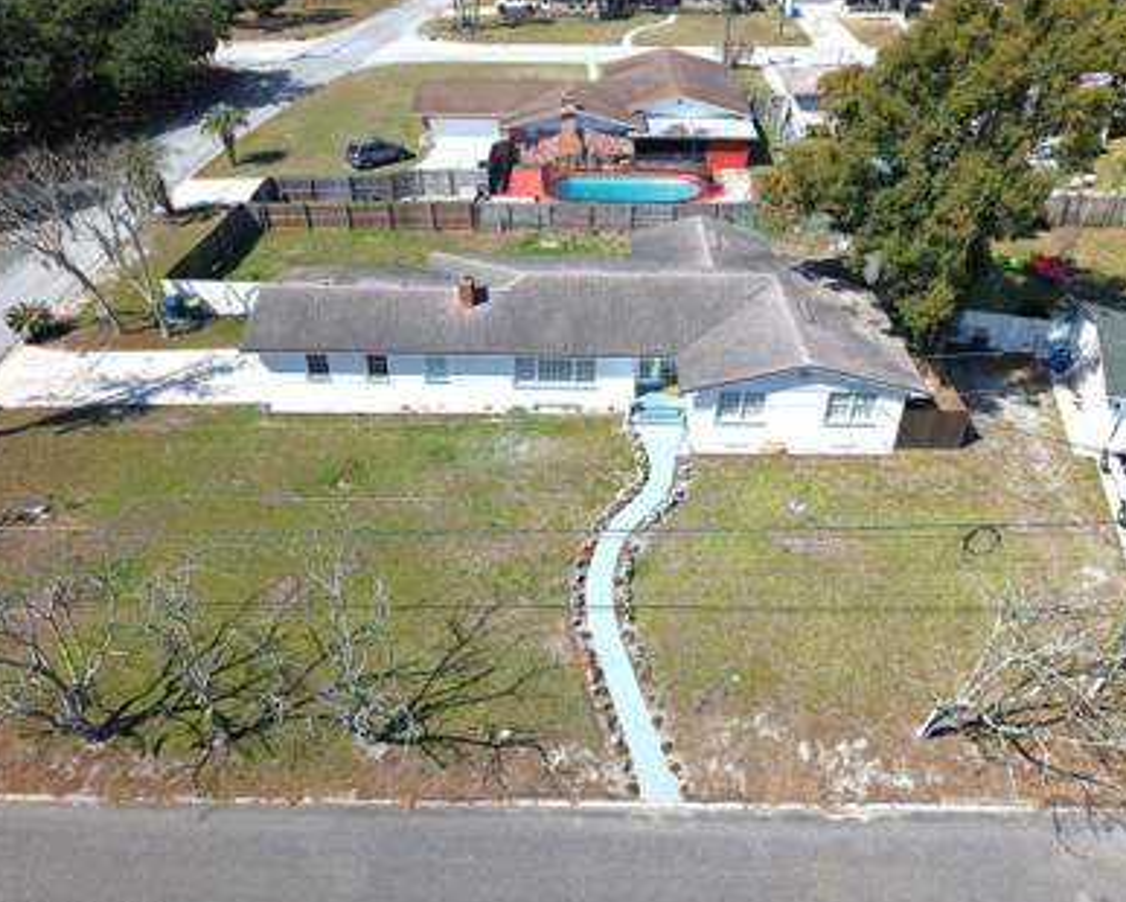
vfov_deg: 50.0
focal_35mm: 29
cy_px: 447
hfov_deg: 60.4
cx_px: 585
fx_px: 967
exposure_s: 1/40
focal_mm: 8.67
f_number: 1.8
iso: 120
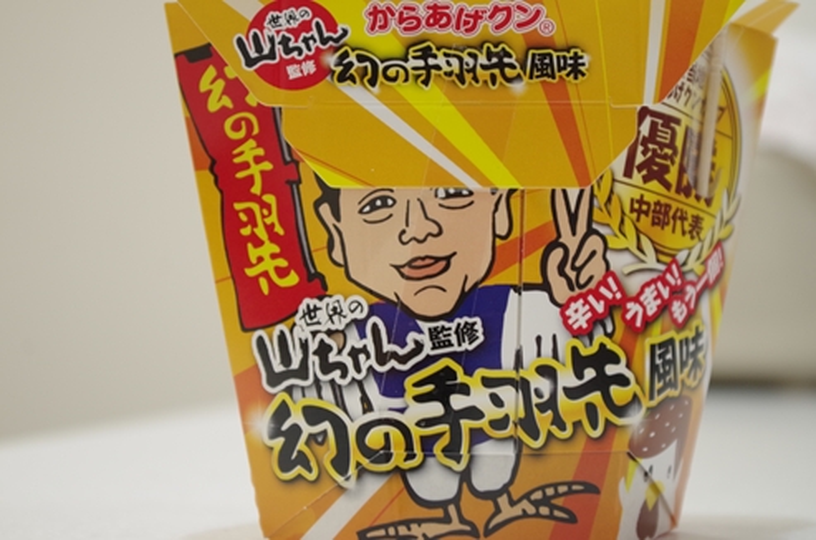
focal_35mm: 60
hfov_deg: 33.5
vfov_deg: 22.5
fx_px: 1357
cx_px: 408
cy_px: 270
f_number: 4.5
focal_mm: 40
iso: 800
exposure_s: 1/30
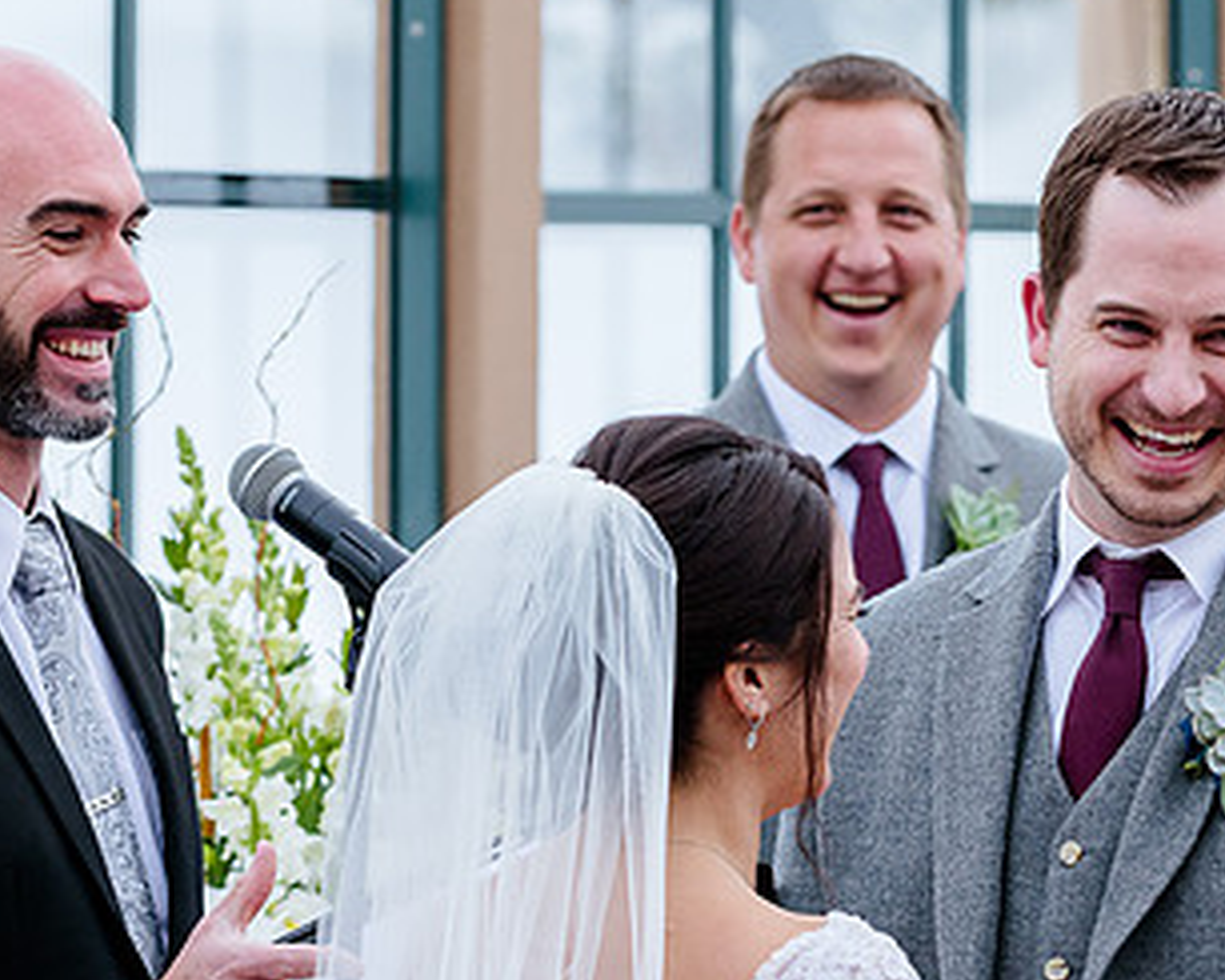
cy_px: 377
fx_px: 12984
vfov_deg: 4.3
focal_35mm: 358
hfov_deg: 5.4
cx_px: 914
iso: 320
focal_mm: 125
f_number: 4.5
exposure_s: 1/640
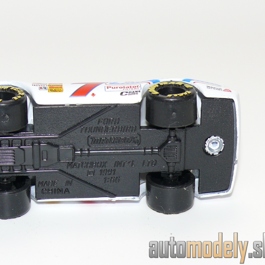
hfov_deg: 13.6
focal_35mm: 128
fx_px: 1109
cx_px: 98
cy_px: 133
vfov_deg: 13.6
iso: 100
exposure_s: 1/30
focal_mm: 13.8
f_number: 4
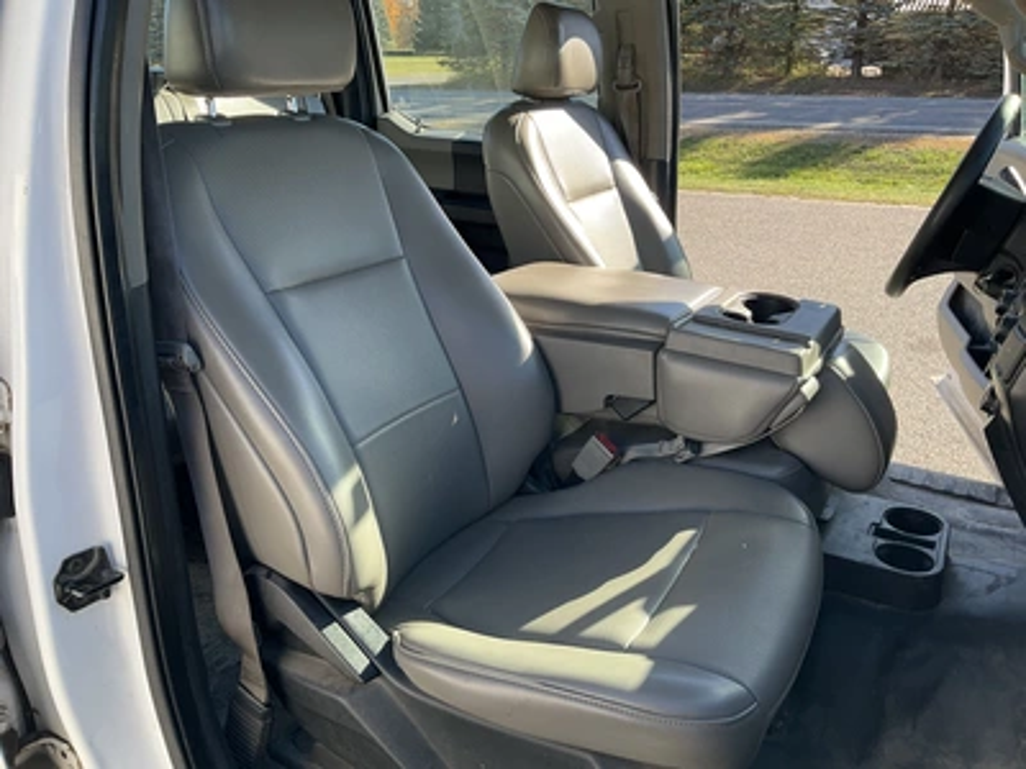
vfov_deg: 48.2
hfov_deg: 61.7
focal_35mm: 29
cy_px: 384
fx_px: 860
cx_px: 513
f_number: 1.8
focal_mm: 3
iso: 25
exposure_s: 1/286
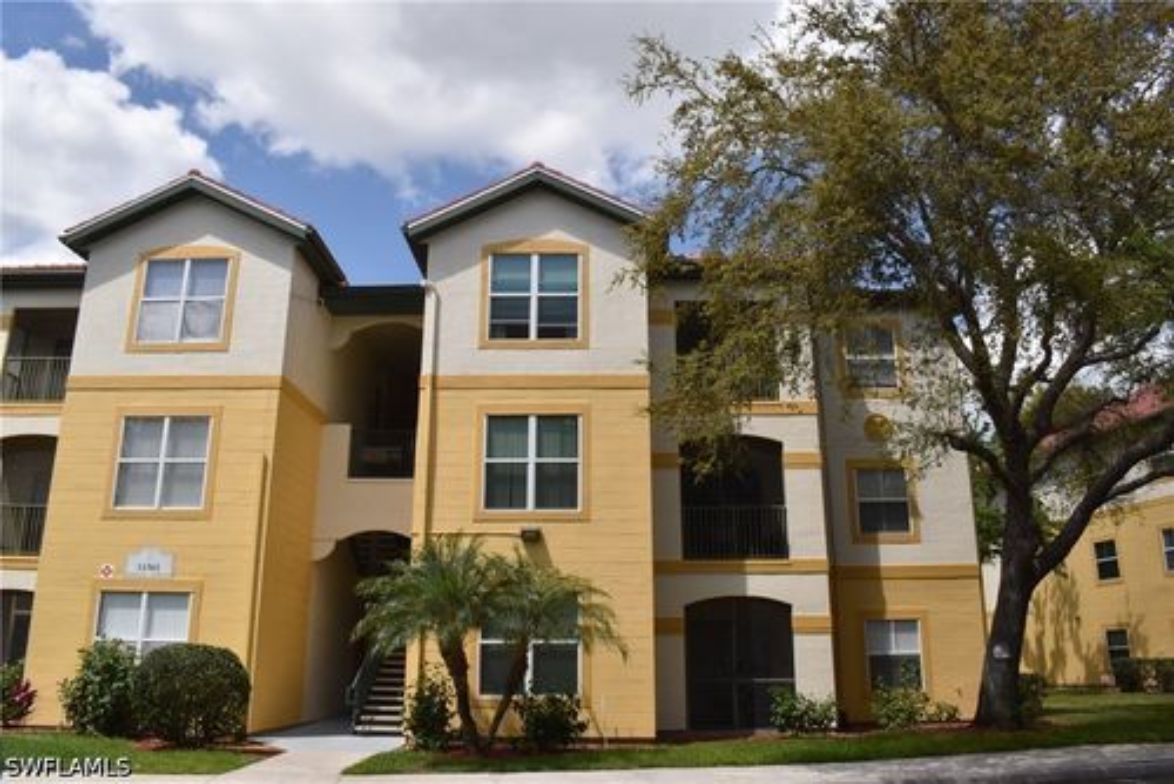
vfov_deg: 48.0
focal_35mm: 27
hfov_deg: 67.4
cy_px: 392
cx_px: 587
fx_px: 881
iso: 400
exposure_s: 1/200
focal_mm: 18
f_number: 22
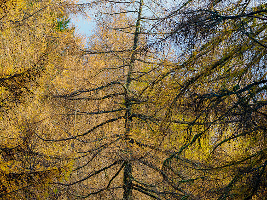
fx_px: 4636
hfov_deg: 3.3
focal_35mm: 601
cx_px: 134
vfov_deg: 2.5
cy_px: 100
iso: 400
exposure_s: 1/250
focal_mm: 300
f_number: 5.6
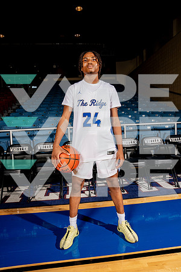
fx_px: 181
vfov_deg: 73.7
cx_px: 90
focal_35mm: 24
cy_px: 136
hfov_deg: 53.1
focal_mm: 24
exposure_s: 1/125
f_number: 7.1
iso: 160
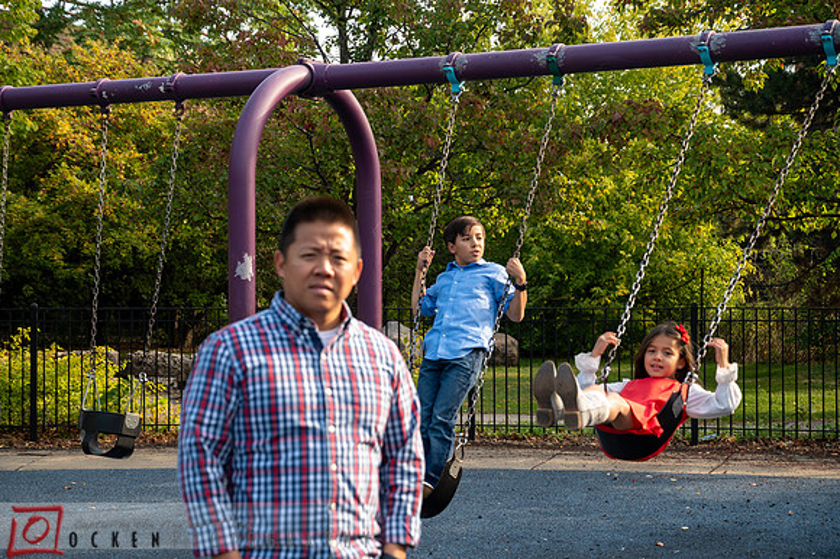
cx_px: 420
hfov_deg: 28.9
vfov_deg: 19.4
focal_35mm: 70
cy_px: 280
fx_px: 1632
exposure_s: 1/400
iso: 400
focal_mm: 70
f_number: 5.6
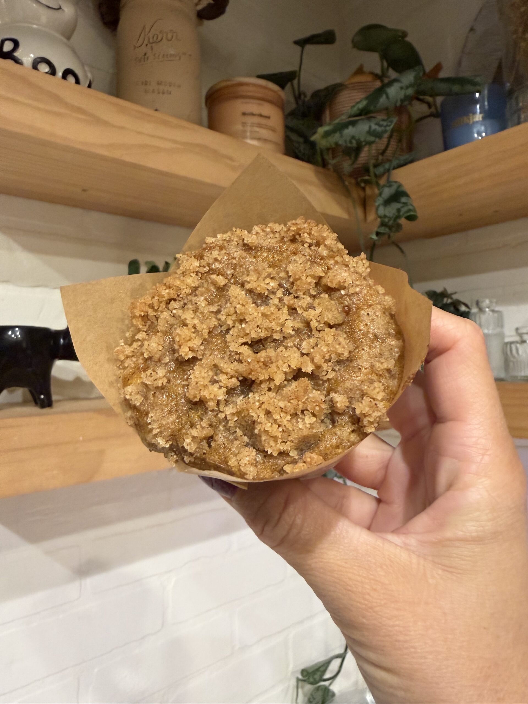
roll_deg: +0.8
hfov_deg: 56.8
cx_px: 264
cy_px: 352
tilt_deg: +5.3
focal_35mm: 24
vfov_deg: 71.6
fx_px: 488
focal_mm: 2.22
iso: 400
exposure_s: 1/60
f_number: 2.2
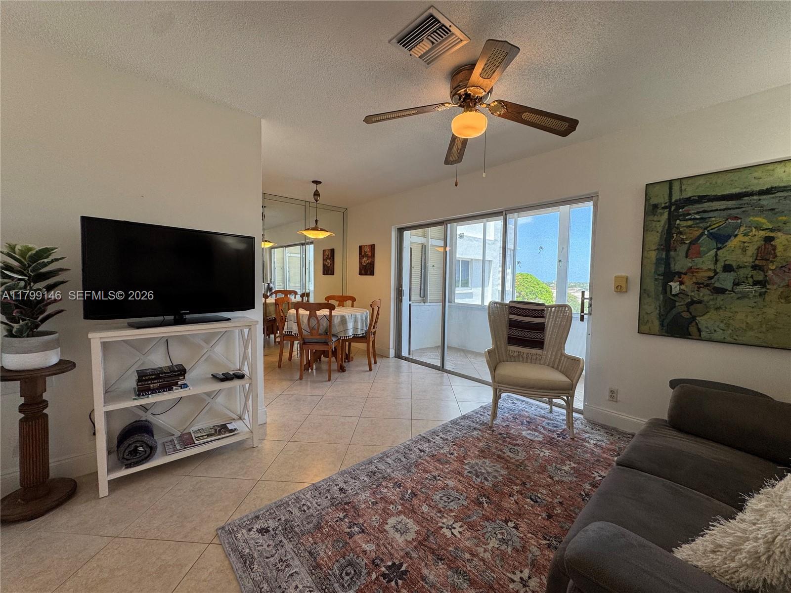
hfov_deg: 102.1
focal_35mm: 14
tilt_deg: -3.5
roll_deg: -0.9
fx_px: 320
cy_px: 296
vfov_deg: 85.7
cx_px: 396
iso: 100
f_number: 2.2
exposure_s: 1/120
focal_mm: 2.22
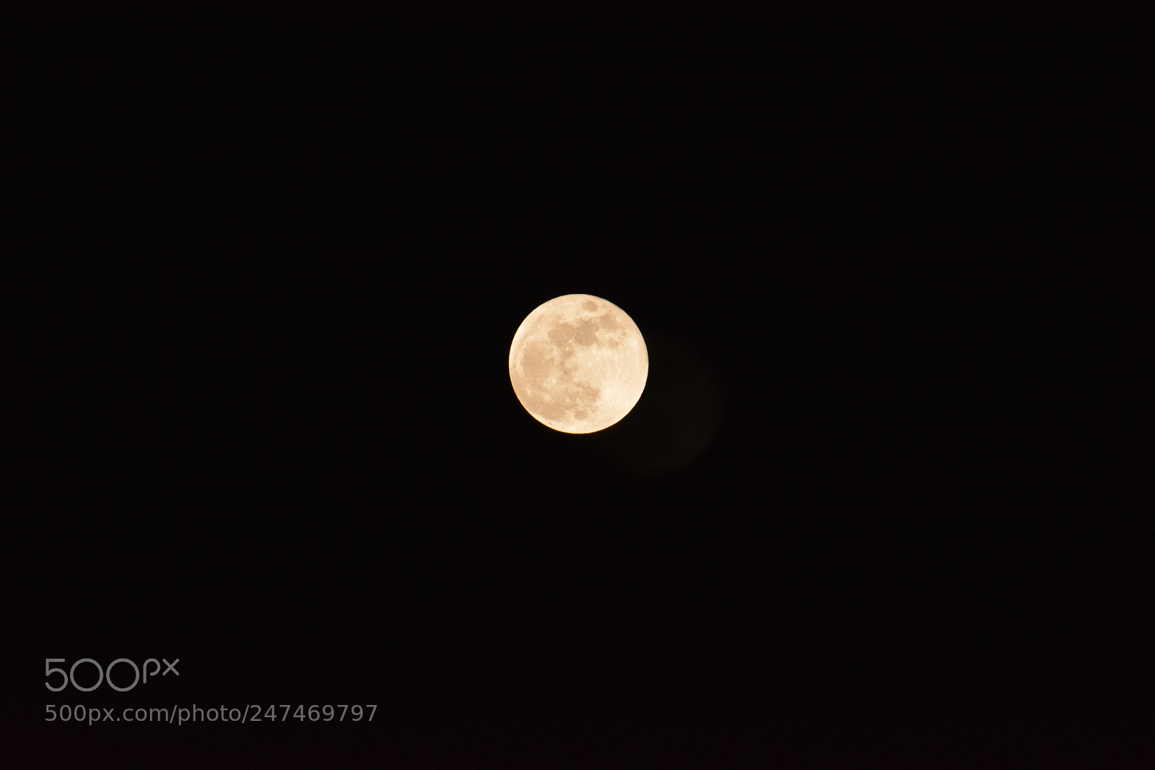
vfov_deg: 3.1
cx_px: 578
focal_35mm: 450
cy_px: 385
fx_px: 14434
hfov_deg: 4.6
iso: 3200
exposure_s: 1/4000
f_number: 6.3
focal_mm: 300
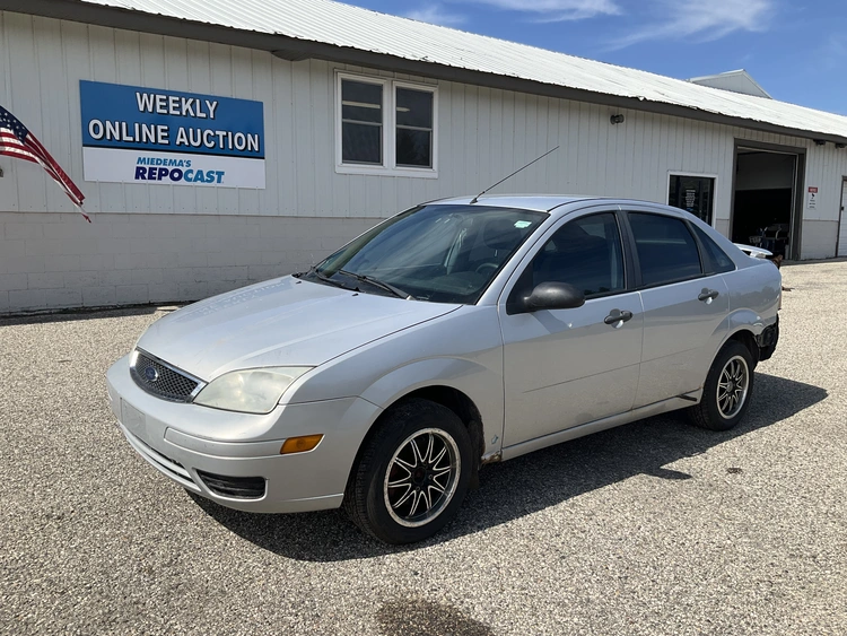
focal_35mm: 29
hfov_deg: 61.6
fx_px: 710
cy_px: 318
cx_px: 424
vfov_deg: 48.3
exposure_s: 1/2141
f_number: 1.8
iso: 25
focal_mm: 3
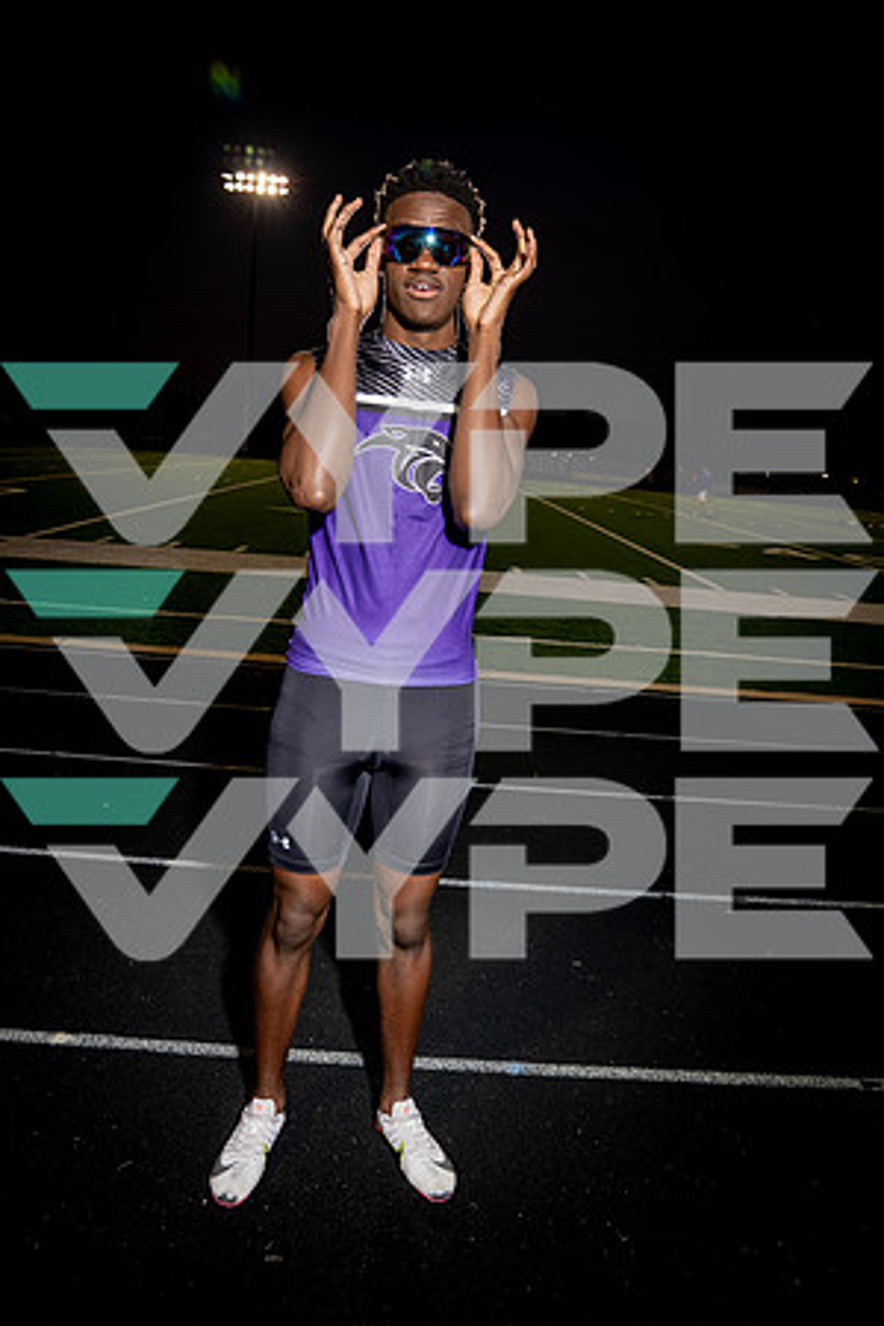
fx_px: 958
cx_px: 442
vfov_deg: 69.4
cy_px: 663
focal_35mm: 26
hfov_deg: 49.6
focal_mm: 26
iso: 500
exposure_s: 1/250
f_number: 7.1
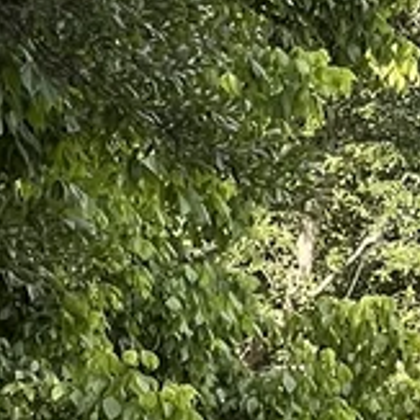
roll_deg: +0.4
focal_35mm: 467
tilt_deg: -1.0
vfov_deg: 3.7
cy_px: 1085
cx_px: 747
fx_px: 6411
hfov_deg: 3.7
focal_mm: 9
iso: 32
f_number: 2.8
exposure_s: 1/145
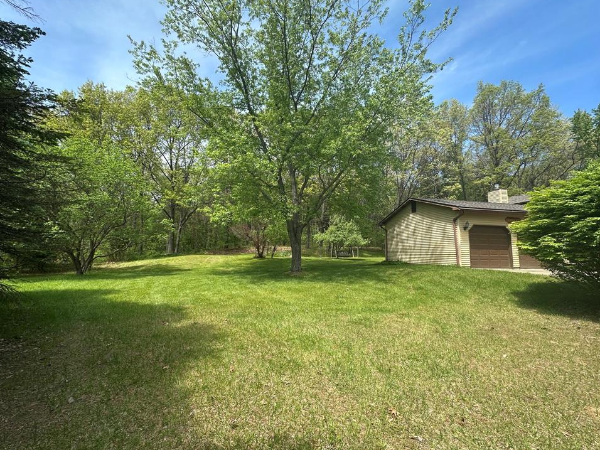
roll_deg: -1.1
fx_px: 260
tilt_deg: +4.3
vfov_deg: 81.7
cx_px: 292
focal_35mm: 15
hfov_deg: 98.1
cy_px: 228
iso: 40
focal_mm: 2.22
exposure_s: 1/584
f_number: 2.2
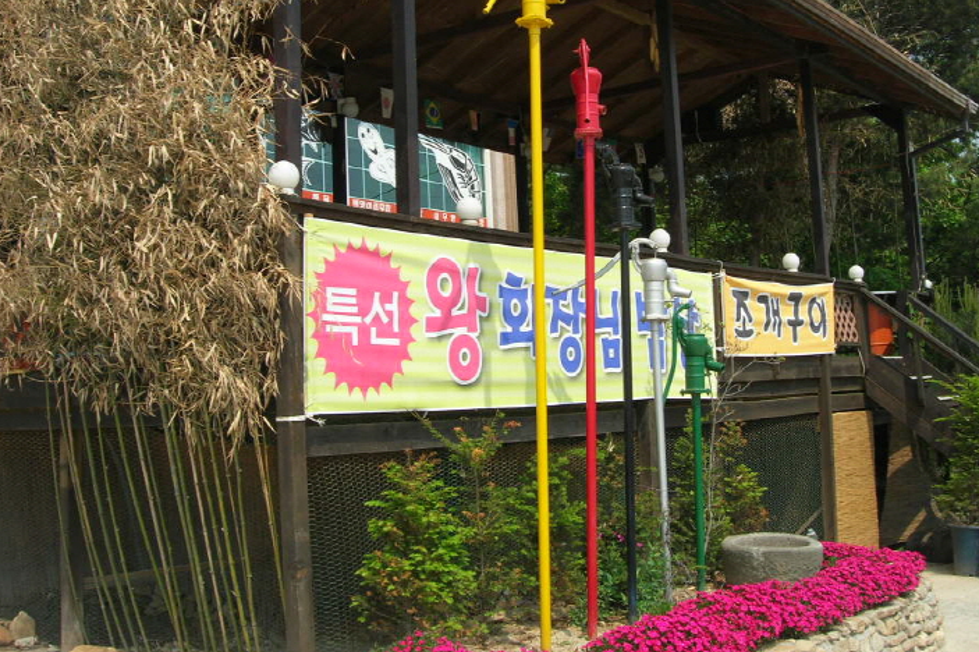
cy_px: 258
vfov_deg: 29.8
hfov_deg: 43.6
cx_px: 517
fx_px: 1223
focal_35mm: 45
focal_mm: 7.8
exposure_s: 1/472
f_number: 4.8
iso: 64
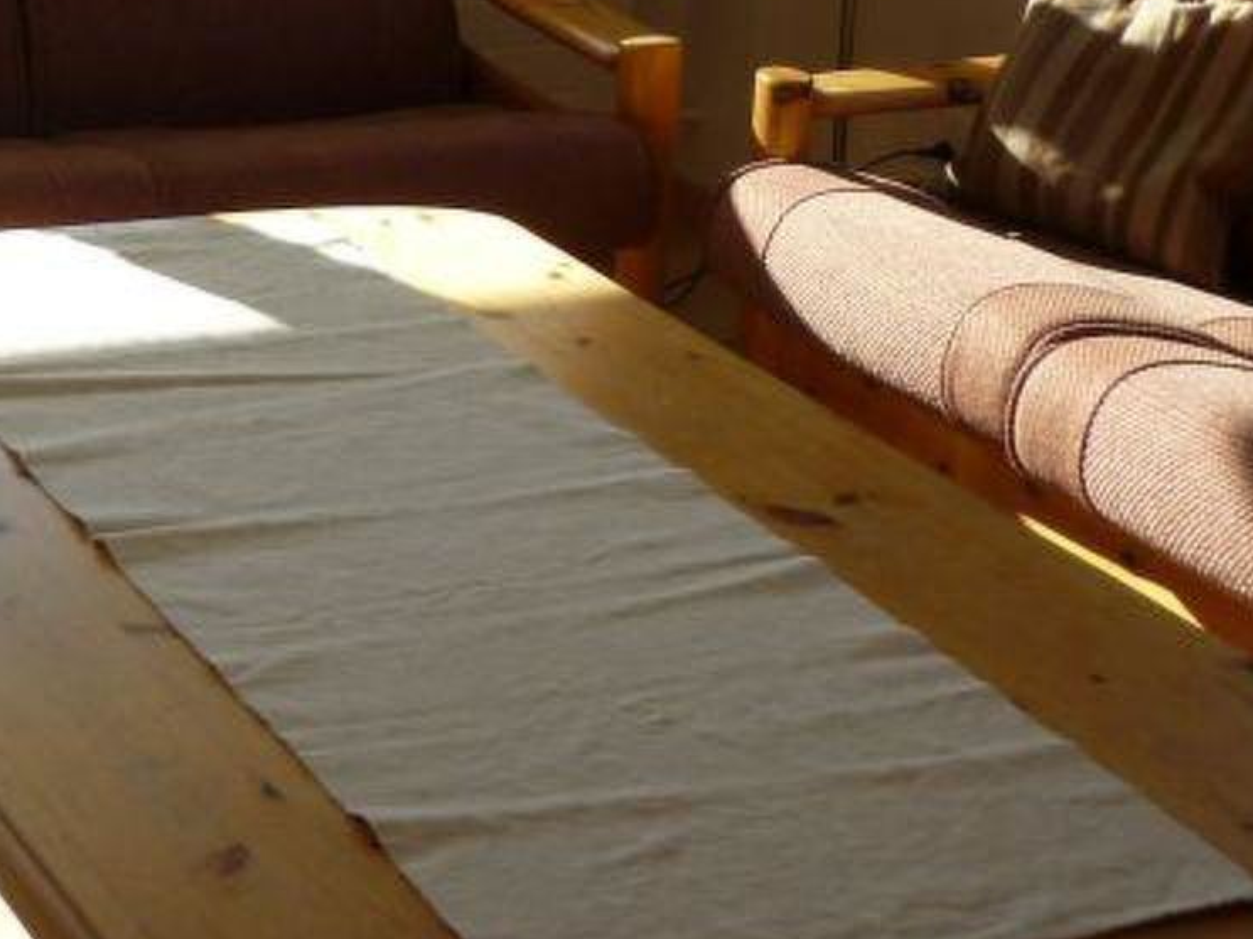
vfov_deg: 15.4
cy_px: -324
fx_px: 3293
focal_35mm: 91
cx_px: 206
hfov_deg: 21.2
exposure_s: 1/320
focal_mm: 5.5
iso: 80
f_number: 2.8
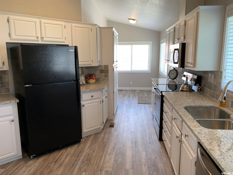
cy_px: 88
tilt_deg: -10.0
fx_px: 175
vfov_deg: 53.1
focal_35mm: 26
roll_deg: +0.0
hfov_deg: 67.3
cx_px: 116
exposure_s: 1/120
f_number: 1.8
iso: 40
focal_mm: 4.25
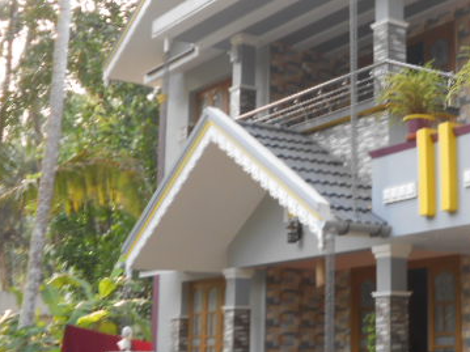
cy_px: 188
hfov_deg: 28.6
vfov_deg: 22.2
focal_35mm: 66
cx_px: 393
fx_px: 896
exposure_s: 1/40
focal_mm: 6.9
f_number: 3.9
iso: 80
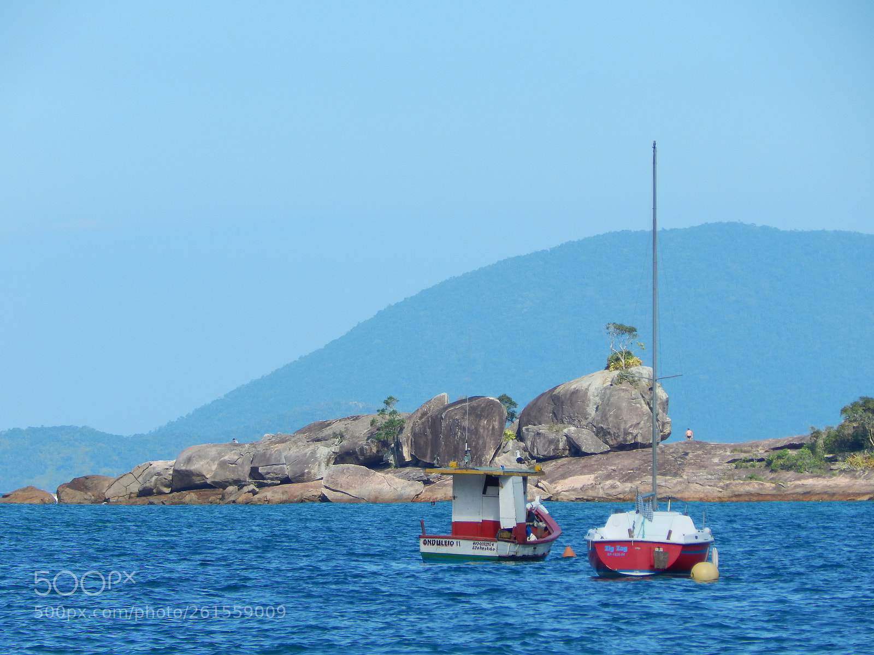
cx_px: 437
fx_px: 8736
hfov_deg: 5.7
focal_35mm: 346
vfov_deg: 4.3
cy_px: 328
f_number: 5.7
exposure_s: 1/640
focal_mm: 62.2
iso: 125
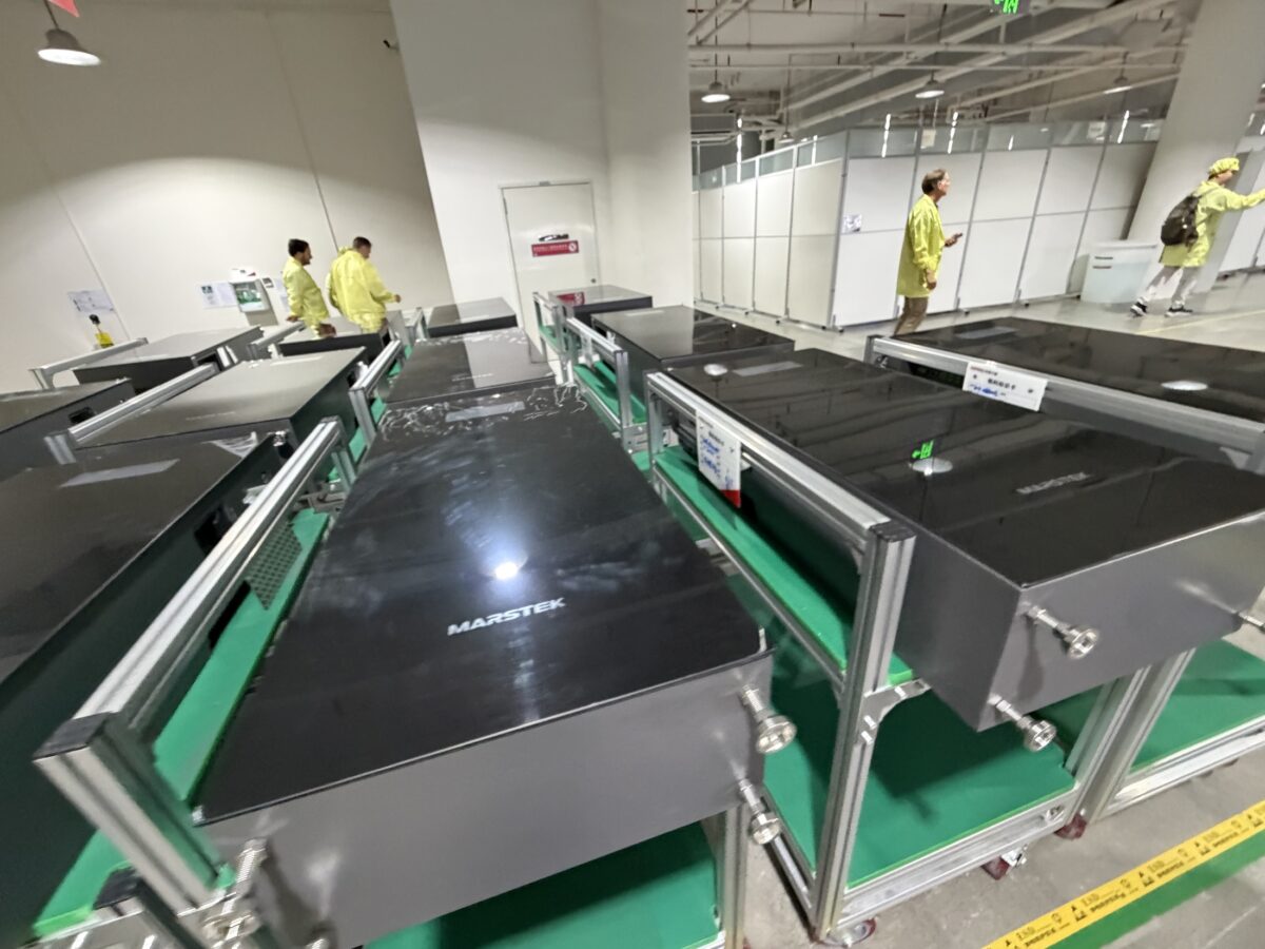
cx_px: 632
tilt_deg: -23.4
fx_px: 512
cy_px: 474
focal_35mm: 14
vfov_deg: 85.7
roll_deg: +4.2
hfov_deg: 102.1
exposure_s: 1/50
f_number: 2.2
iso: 640
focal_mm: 2.22
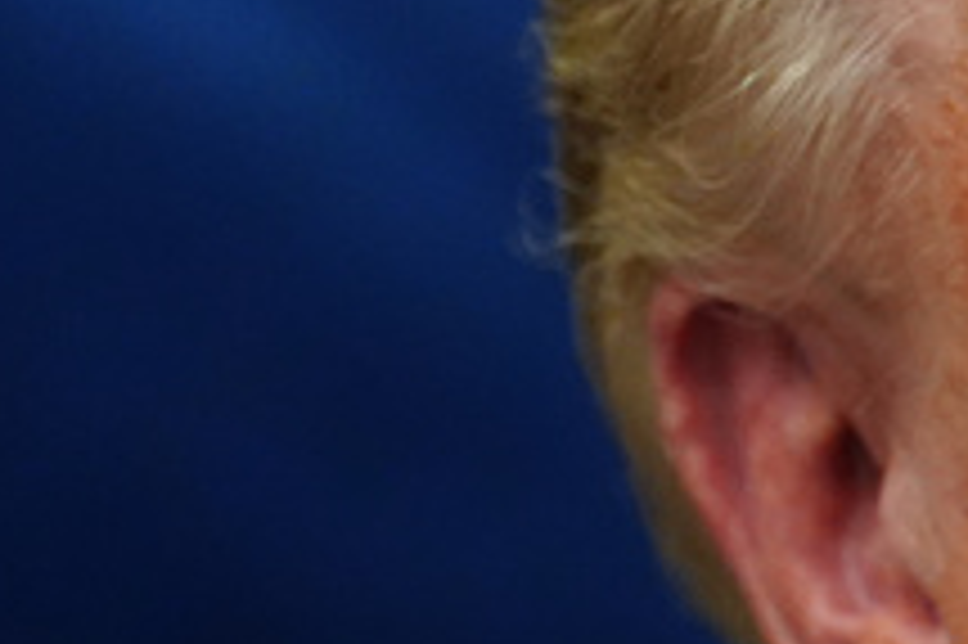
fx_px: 18942
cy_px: 513
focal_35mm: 705
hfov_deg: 2.9
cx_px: 1562
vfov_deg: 1.9
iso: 4000
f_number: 2.8
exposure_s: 1/500
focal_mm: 148
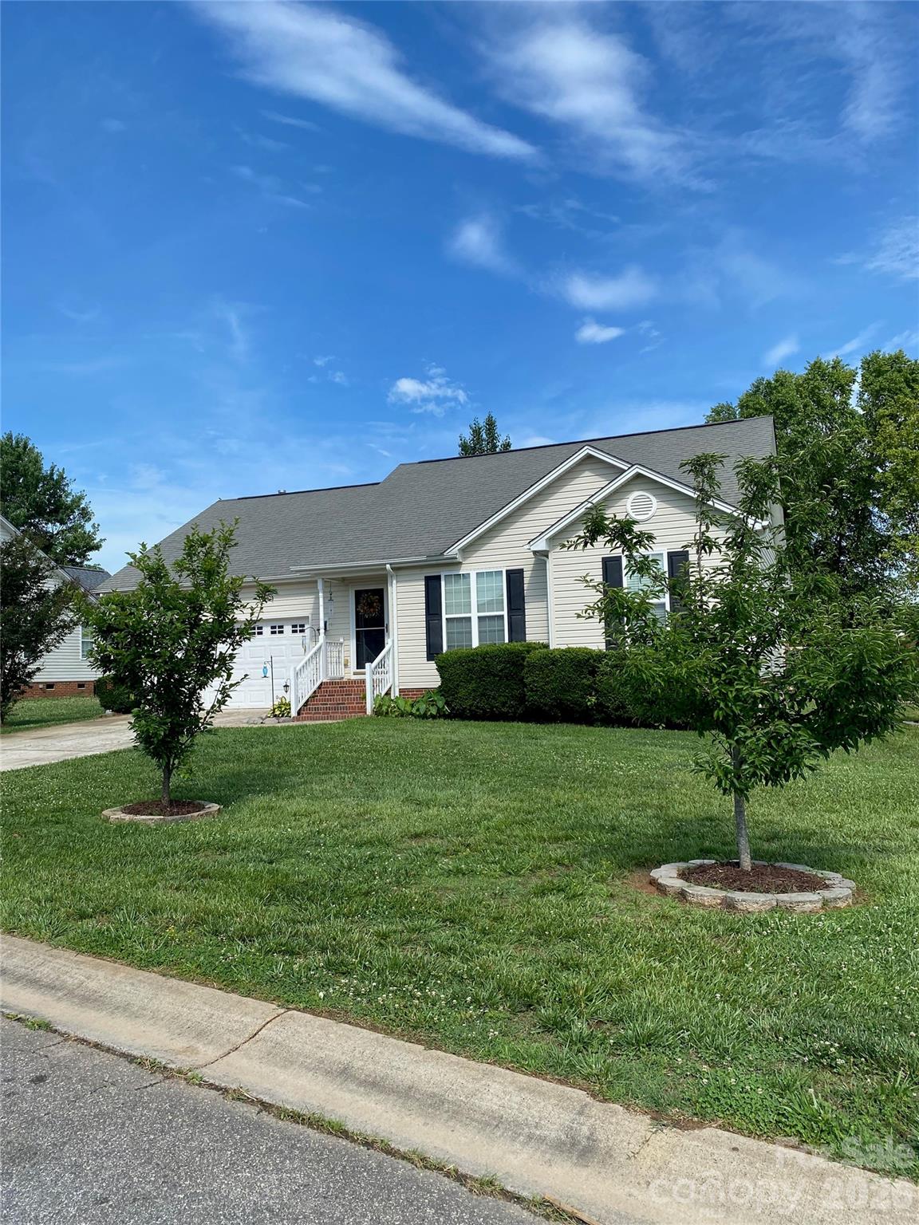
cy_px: 612
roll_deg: +2.6
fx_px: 920
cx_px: 460
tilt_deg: +5.3
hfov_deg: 53.1
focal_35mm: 26
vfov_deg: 67.3
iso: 32
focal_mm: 4.25
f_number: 1.8
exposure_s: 1/2410
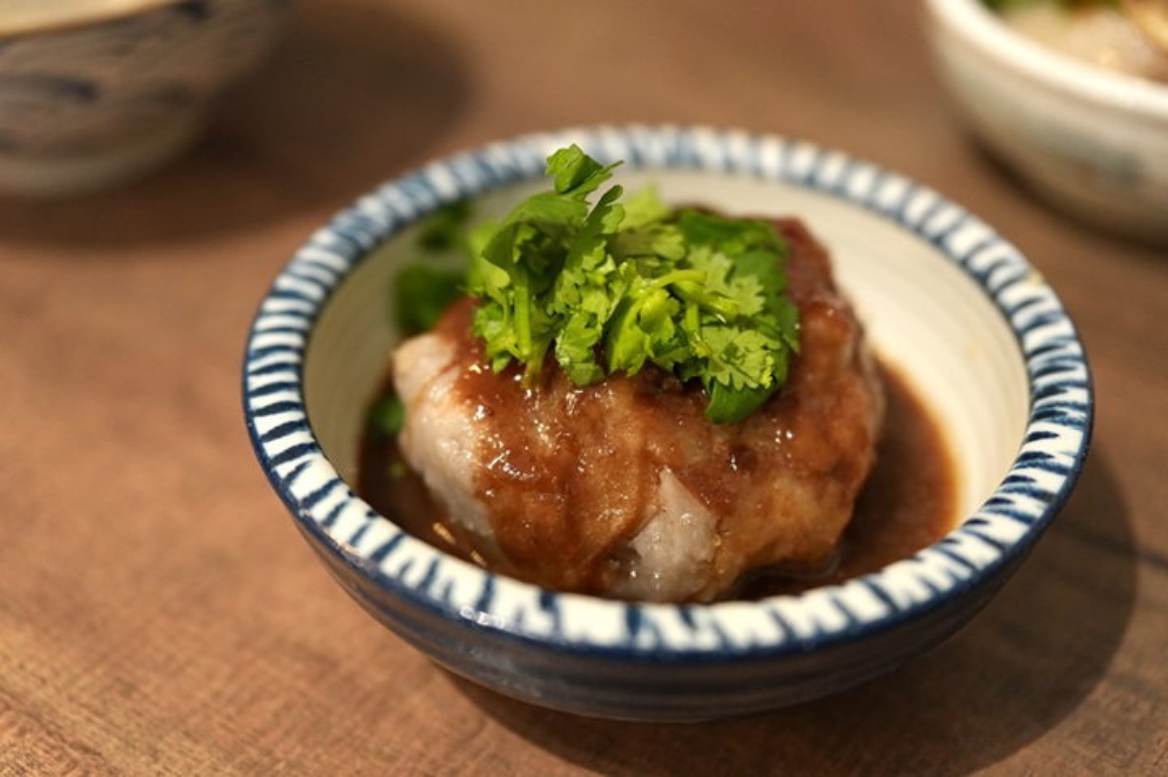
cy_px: 388
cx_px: 584
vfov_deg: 34.2
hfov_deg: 49.6
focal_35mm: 39
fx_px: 1264
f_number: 2.8
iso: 2000
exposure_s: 1/60
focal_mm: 39
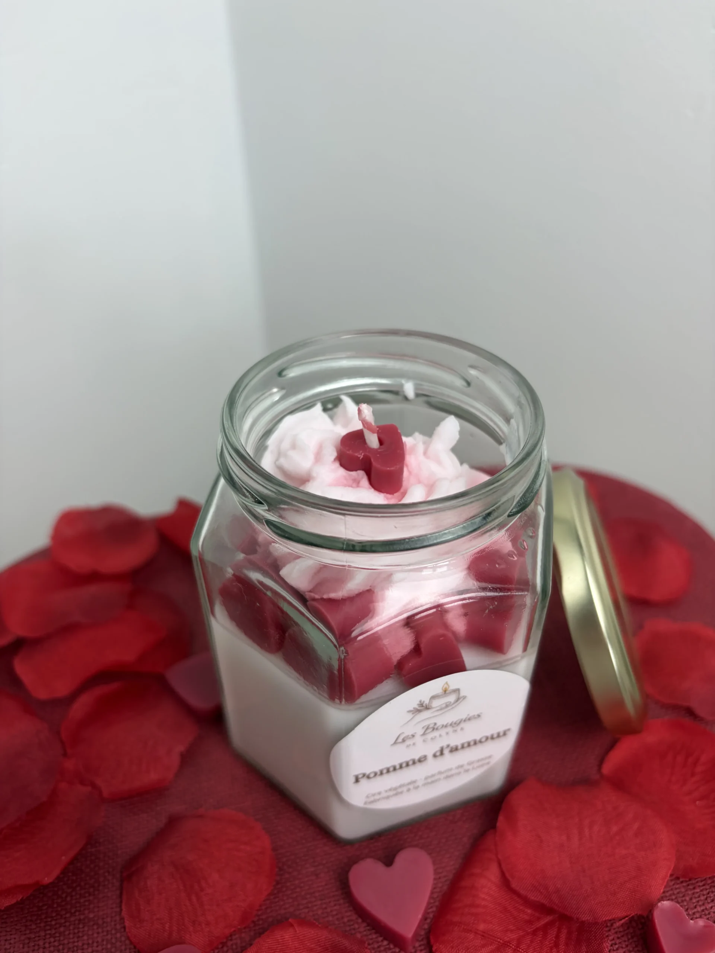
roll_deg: +2.5
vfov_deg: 67.3
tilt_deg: -40.4
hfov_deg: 53.1
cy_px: 476
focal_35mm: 26
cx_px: 358
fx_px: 716
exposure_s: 1/177
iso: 40
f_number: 1.6
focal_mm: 6
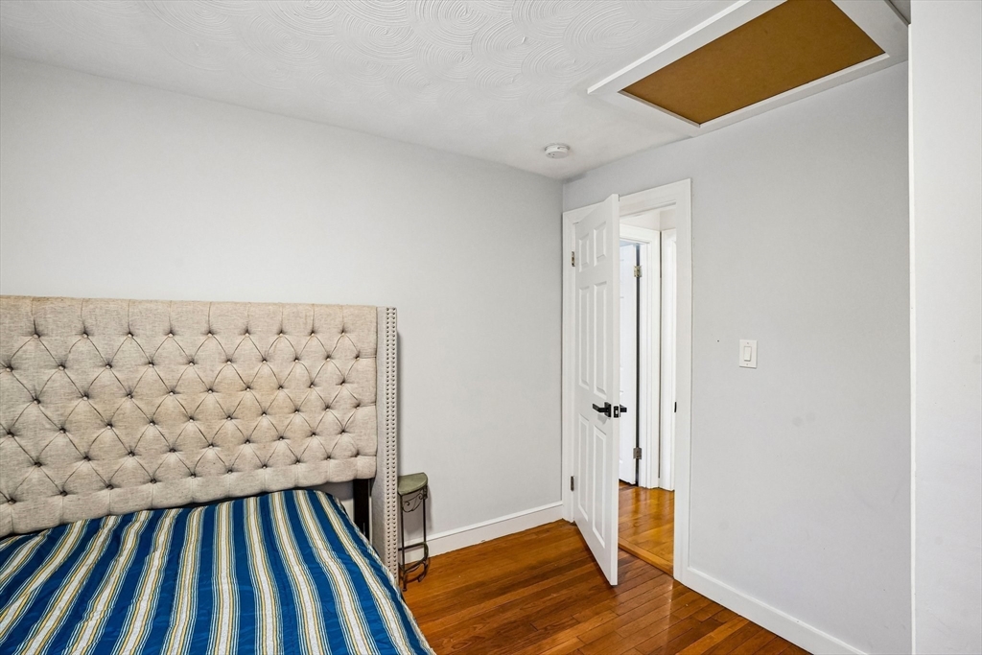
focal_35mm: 16
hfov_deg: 96.7
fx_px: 436
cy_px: 328
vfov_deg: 73.8
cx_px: 491
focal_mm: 16
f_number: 8
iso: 2500
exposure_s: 1/30
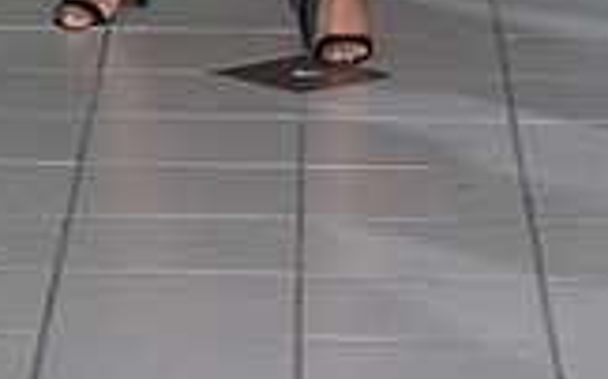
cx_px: 240
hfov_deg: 7.1
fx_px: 4918
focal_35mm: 297
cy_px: -443
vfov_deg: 4.3
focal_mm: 105
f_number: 5.6
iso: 1250
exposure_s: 1/160
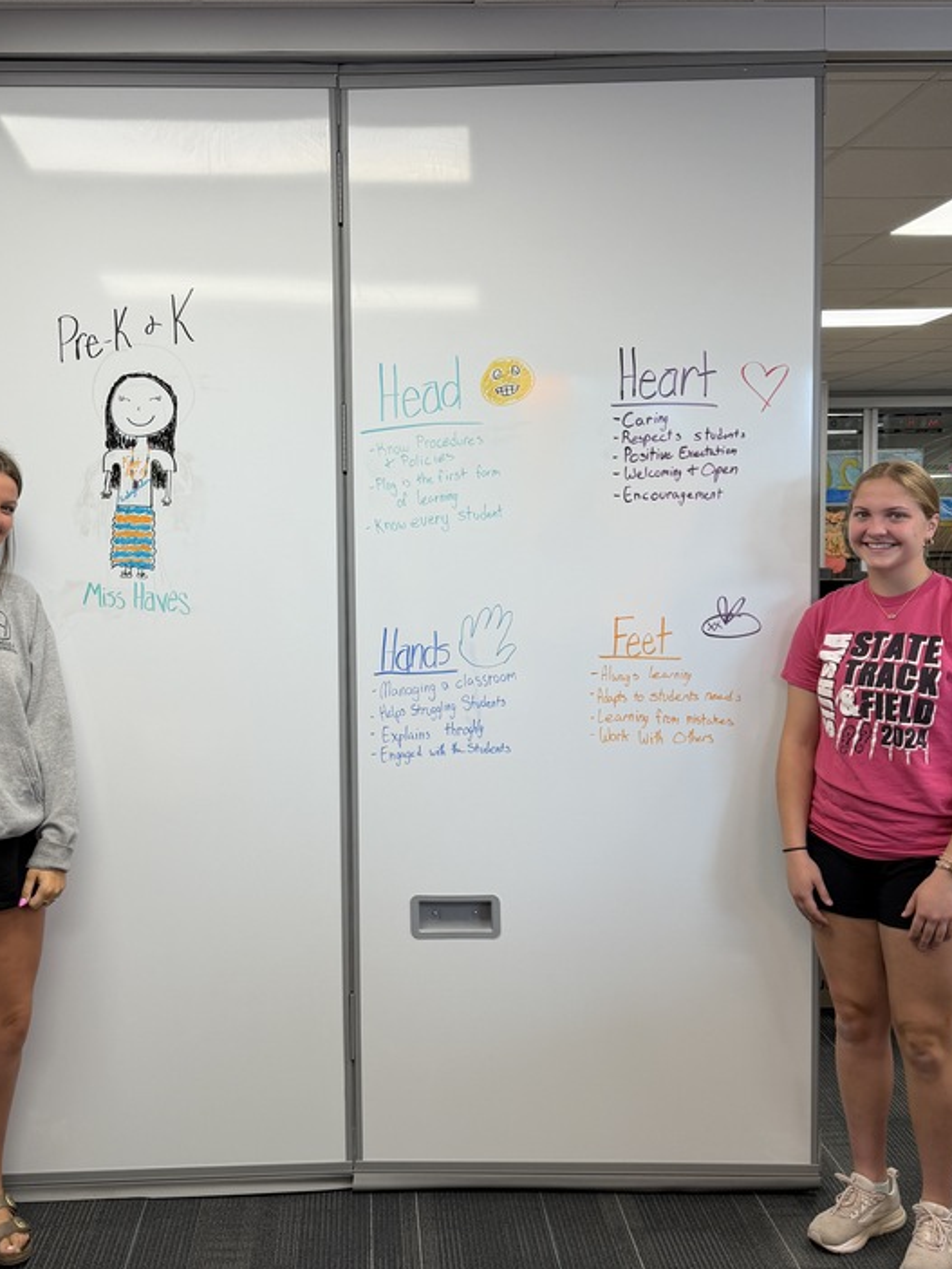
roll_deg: -0.6
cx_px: 383
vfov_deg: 52.6
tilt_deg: -3.7
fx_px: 1283
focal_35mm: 35
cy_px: 595
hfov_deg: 40.5
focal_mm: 6.76
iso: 64
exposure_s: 1/120
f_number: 1.78
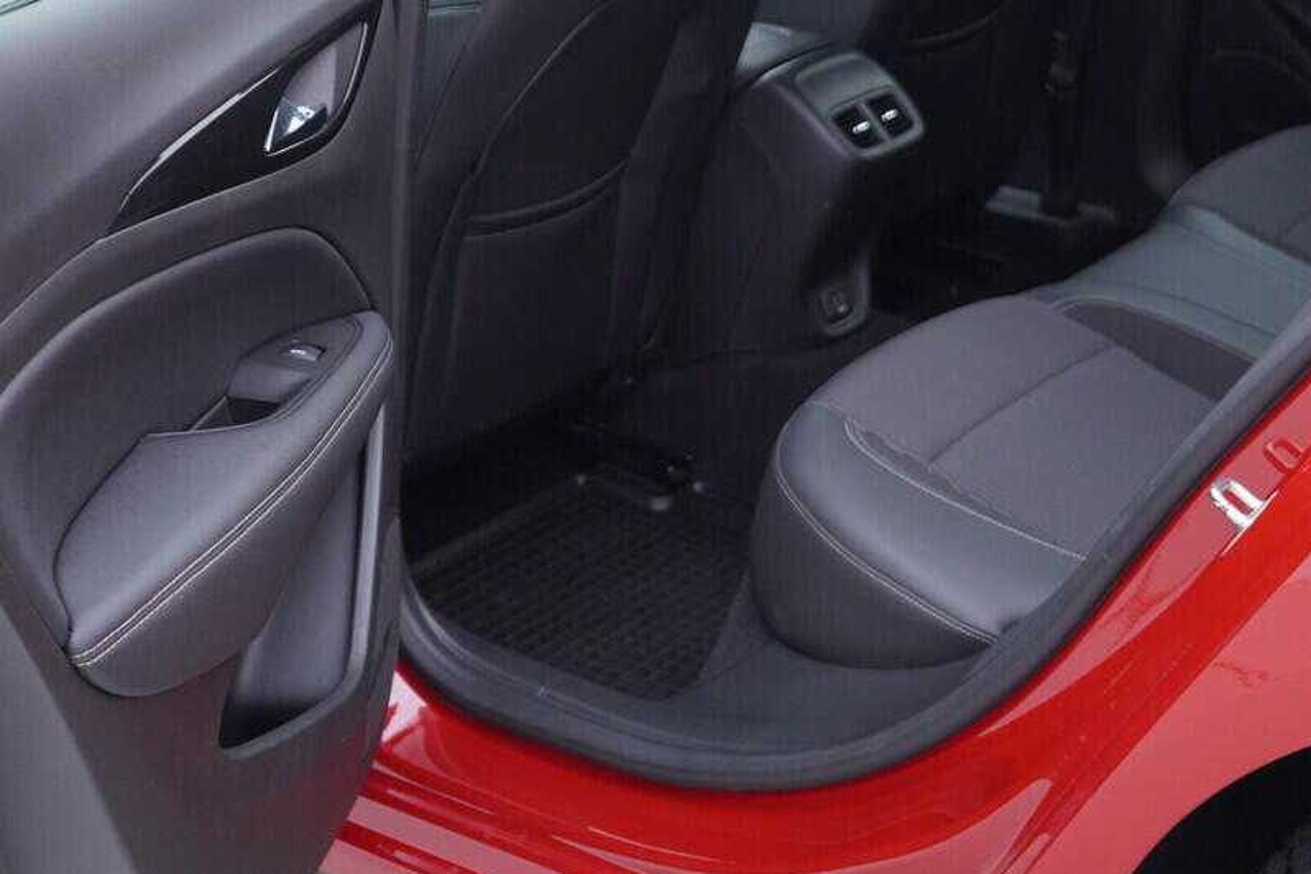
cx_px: 657
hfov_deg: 31.0
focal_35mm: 65
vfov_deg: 20.7
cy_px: 184
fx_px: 2367
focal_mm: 24
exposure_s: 1/40
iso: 160
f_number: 2.8
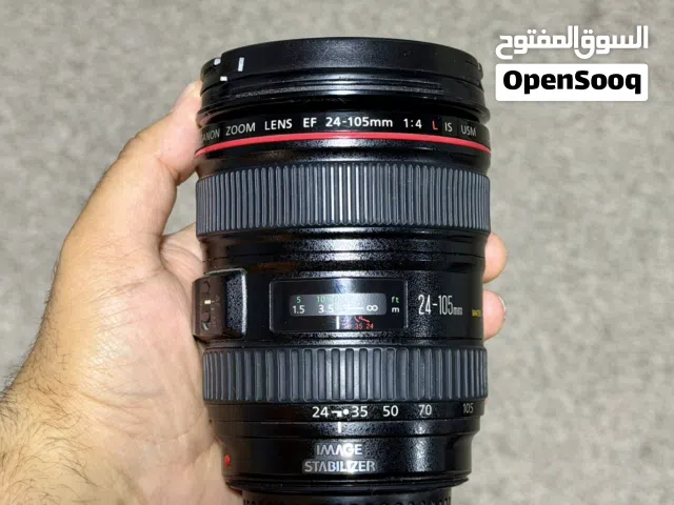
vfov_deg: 30.3
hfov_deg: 39.7
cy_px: 252
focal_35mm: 48
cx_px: 337
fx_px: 935
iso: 200
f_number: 1.78
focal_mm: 6.76
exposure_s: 1/50
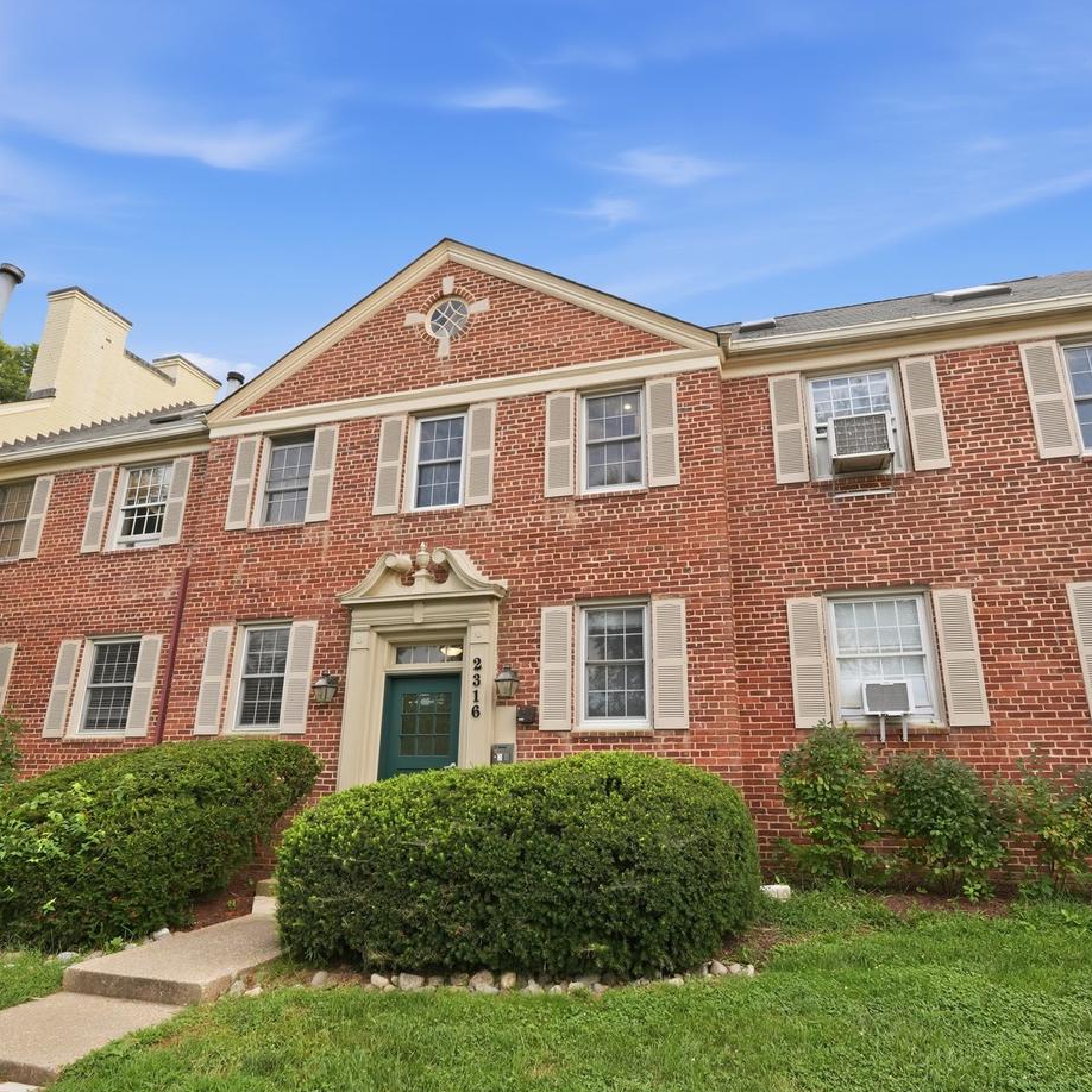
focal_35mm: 20
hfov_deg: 74.7
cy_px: 550
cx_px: 589
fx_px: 714
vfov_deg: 74.8
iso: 250
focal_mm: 10
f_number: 9
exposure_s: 1/125
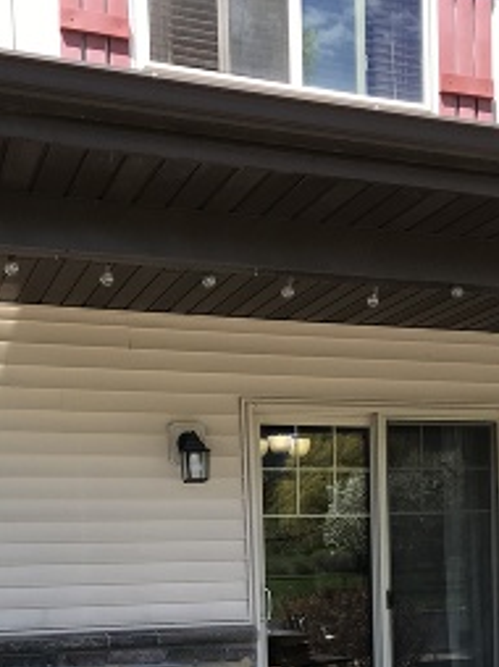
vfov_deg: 33.9
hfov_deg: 27.5
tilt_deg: -2.6
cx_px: 260
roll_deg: +0.1
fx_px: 1020
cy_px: 620
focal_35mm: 53
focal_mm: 3.99
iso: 20
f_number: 1.8
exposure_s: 1/736
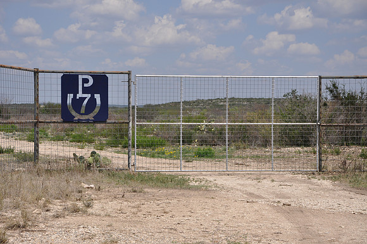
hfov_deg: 19.5
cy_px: 122
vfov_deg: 13.0
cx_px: 184
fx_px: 1069
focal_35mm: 105
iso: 200
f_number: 8
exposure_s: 1/250
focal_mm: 70
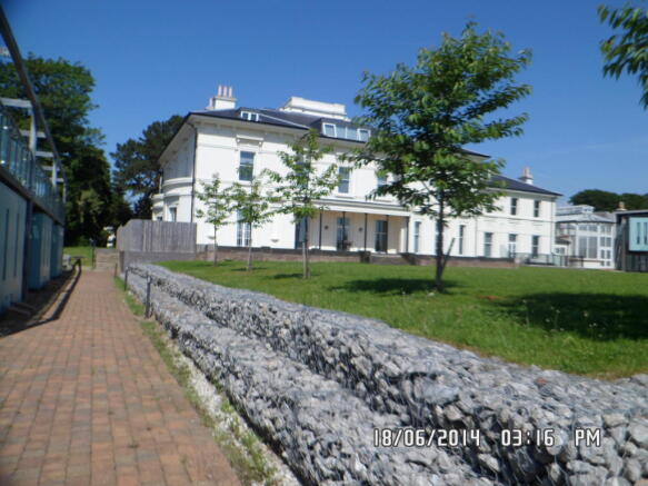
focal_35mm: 27
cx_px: 324
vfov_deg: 51.3
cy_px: 243
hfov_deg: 65.3
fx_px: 505
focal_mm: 4.9
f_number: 9.2
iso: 80
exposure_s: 1/180
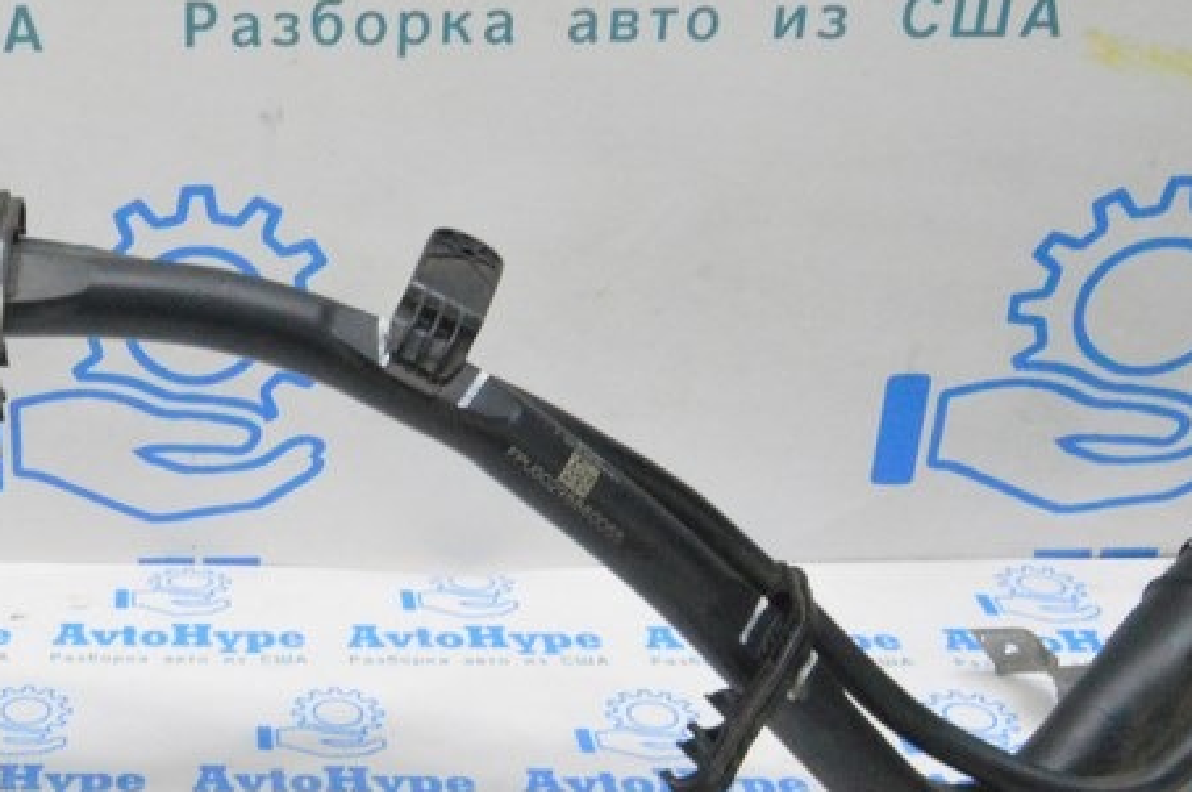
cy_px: 383
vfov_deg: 22.2
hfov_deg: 31.0
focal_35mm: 61
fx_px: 2018
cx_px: 66
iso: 6400
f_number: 20
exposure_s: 1/20
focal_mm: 18
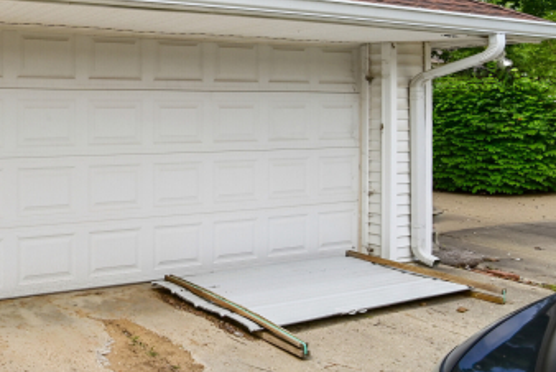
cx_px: -50
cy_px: 100
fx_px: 479
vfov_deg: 41.4
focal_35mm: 31
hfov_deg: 45.7
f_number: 13
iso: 450
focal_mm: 14
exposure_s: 1/60
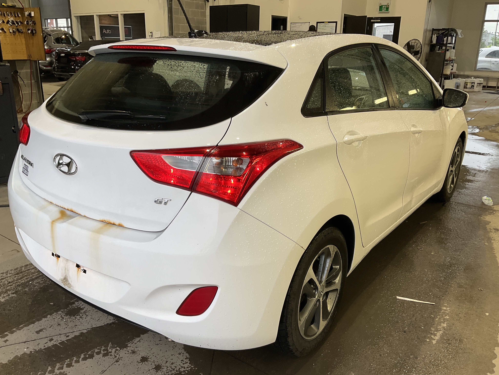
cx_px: 244
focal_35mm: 30
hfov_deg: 60.0
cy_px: 186
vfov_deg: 46.8
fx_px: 432
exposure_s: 1/120
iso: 40
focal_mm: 3
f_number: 1.8
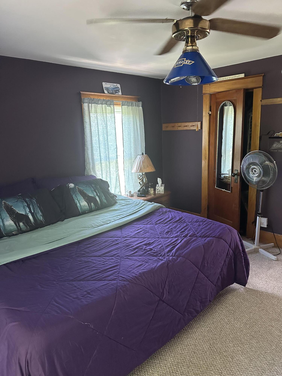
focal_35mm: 24
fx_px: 261
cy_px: 188
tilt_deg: -11.7
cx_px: 141
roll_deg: +1.9
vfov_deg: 71.6
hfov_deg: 56.8
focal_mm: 6.86
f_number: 1.78
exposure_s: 1/60
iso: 800
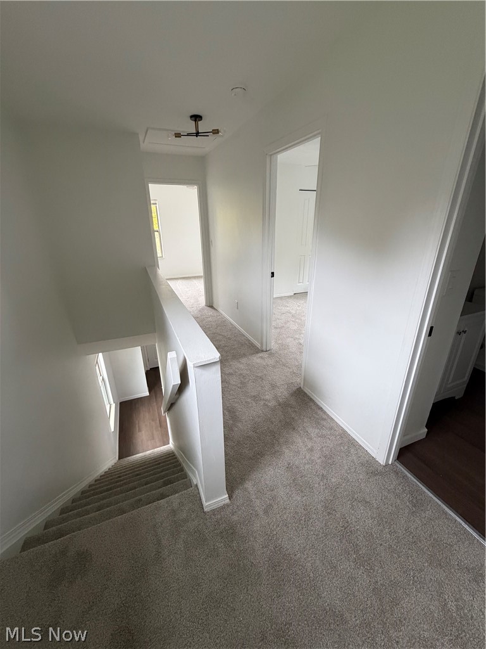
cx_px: 243
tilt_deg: -21.6
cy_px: 324
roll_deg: +0.5
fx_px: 262
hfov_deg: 85.7
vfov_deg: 102.1
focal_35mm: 14
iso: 320
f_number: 2.2
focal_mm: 2.22
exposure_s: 1/60
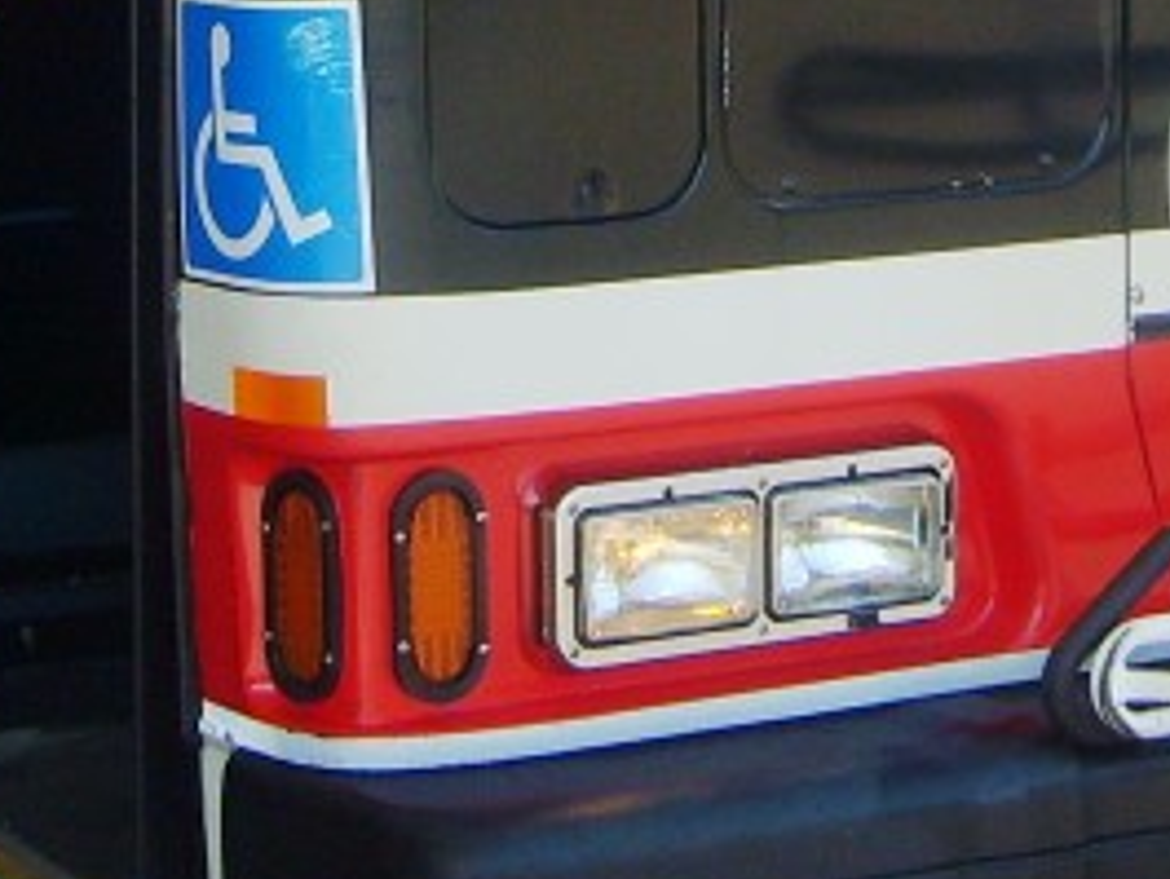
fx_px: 4565
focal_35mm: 135
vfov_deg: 10.6
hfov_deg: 14.6
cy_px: -468
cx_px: 499
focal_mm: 5.8
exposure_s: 1/350
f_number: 2.8
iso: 50
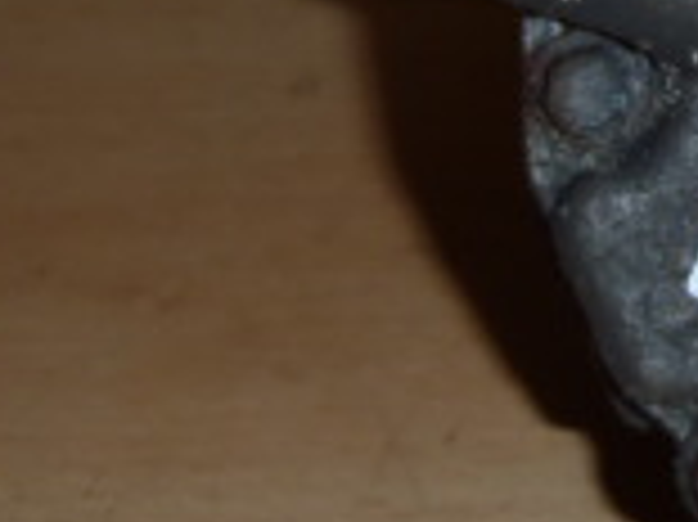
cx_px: 802
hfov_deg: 12.3
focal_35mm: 157
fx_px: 3163
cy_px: -135
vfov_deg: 9.3
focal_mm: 6.83
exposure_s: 1/40
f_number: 4.6
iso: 100
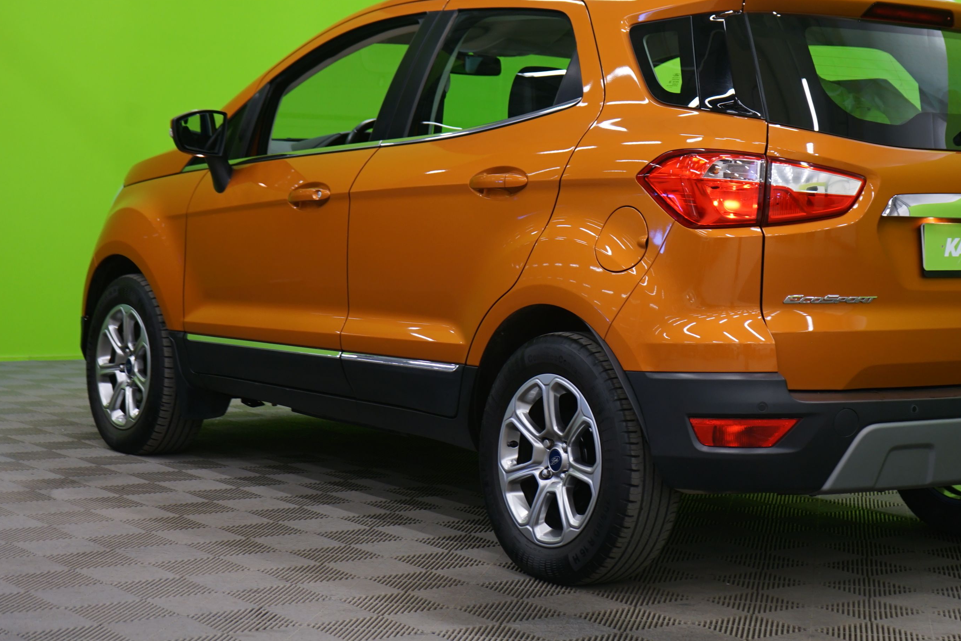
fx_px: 1922
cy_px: 249
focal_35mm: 72
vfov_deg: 18.9
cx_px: 604
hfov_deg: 28.0
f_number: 4.5
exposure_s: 1/8
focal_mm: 50
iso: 400
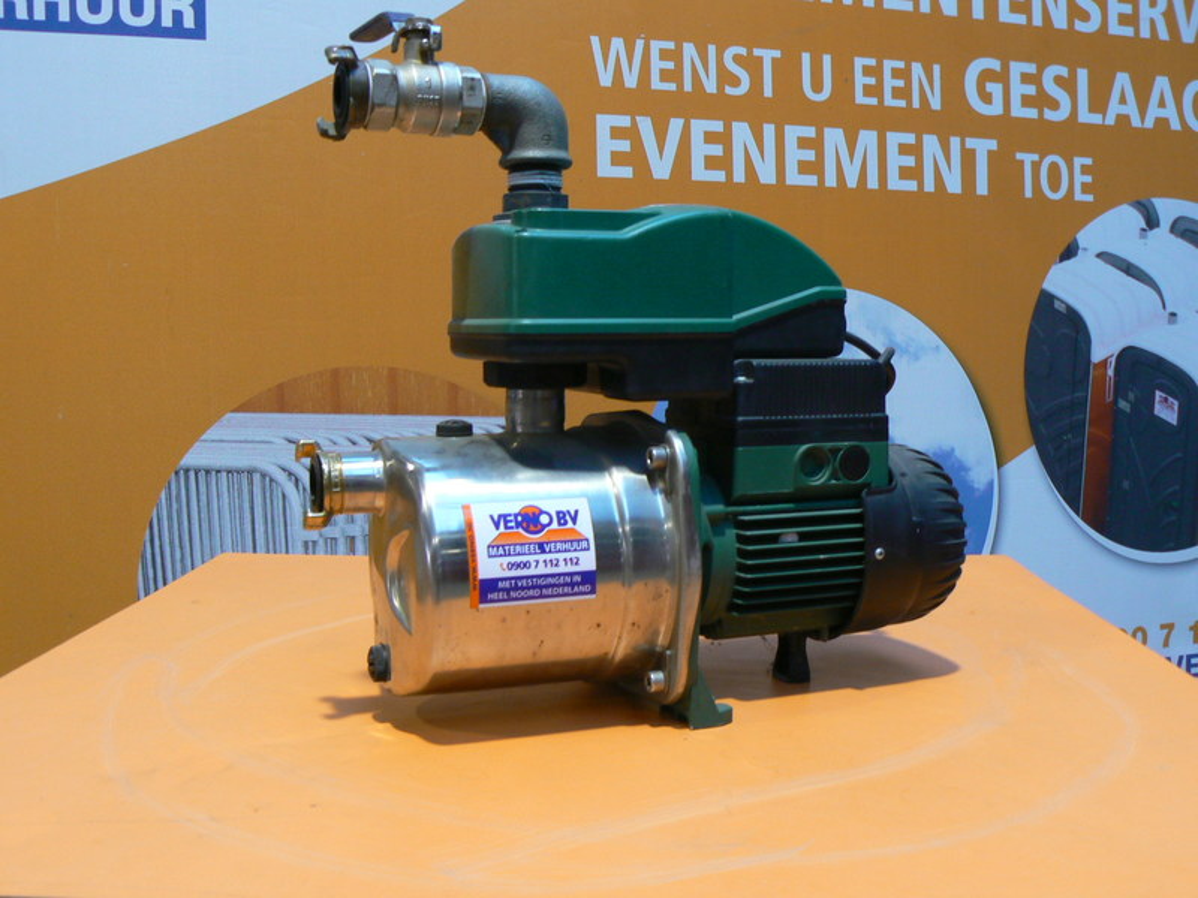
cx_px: 599
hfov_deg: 51.4
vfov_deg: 39.7
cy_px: 449
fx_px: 1246
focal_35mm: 36
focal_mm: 6
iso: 100
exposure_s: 1/4
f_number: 4.5
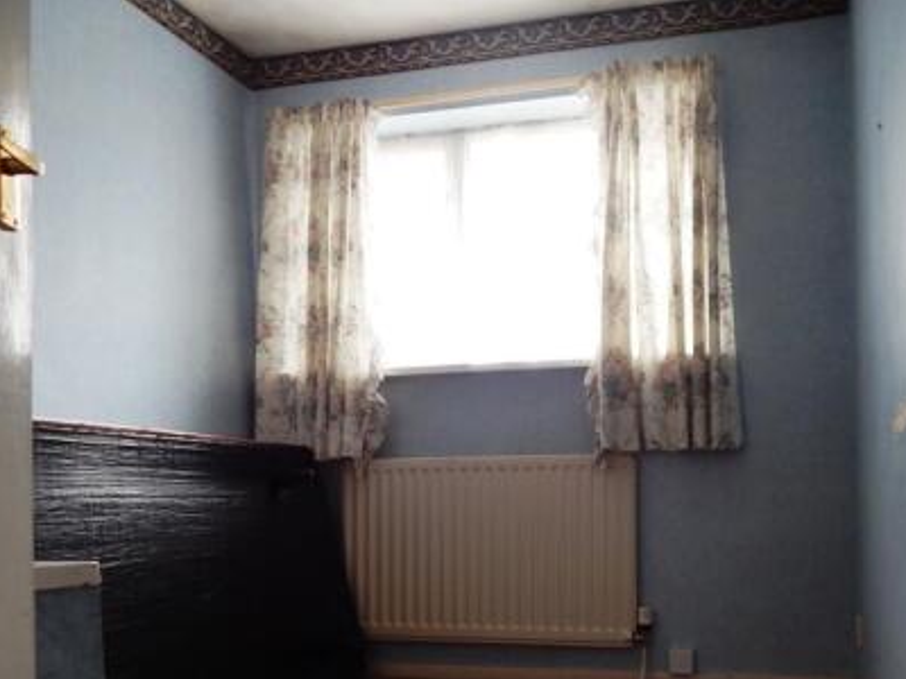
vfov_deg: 43.0
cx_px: 598
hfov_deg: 55.7
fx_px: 838
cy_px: 492
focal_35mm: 32
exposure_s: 1/30
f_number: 3
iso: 125
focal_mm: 4
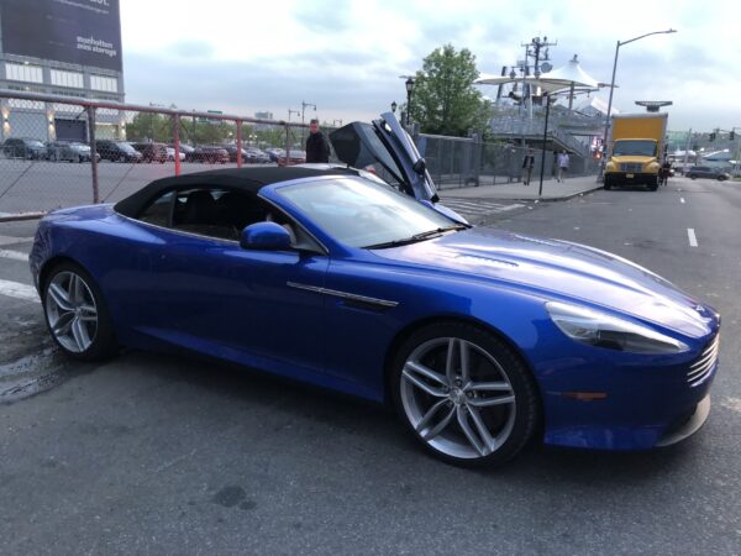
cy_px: 278
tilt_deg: -11.4
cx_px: 370
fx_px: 599
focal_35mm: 28
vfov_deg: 49.7
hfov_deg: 63.4
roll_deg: -0.6
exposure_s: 1/16
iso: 50
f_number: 1.8
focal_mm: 4
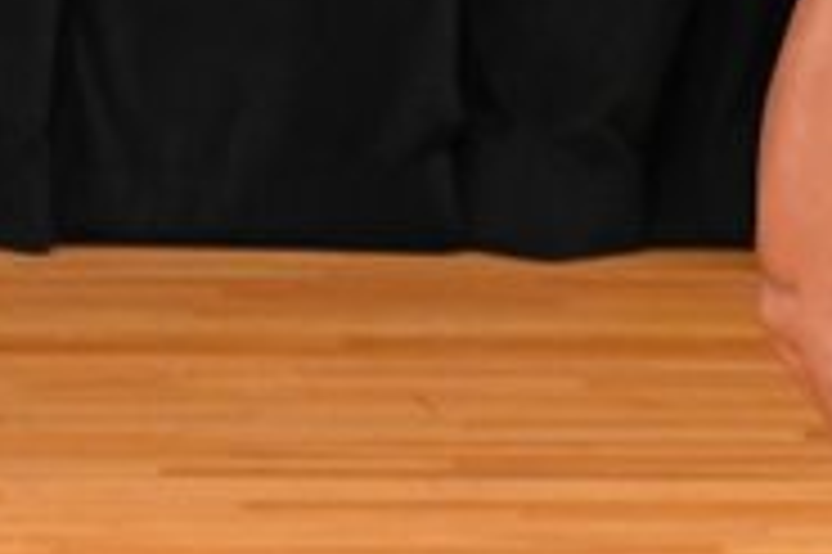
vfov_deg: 1.2
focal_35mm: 1192
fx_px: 27523
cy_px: -135
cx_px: 965
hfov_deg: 1.7
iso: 4000
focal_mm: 190
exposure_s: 1/400
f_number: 5.6
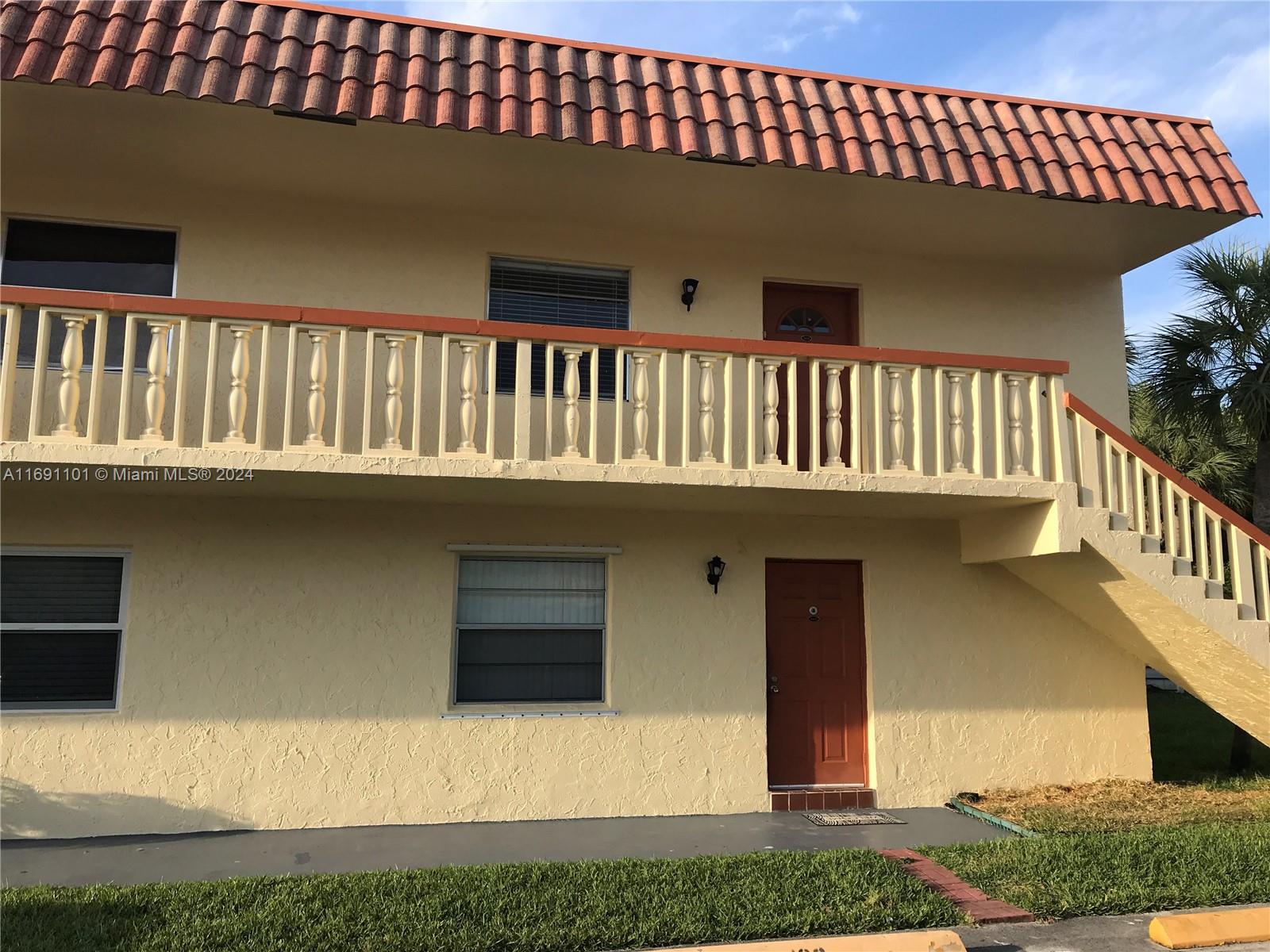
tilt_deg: +8.6
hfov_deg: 63.4
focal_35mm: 28
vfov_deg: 49.7
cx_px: 635
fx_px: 1027
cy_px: 476
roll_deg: +0.0
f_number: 1.8
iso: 20
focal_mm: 3.99
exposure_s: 1/1227
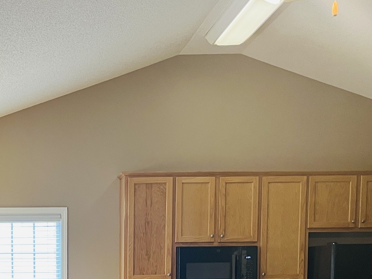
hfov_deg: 27.4
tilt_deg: -5.0
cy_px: 330
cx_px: 28
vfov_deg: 20.3
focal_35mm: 68
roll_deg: +0.5
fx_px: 731
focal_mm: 5.1
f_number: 1.6
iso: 80
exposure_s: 1/60
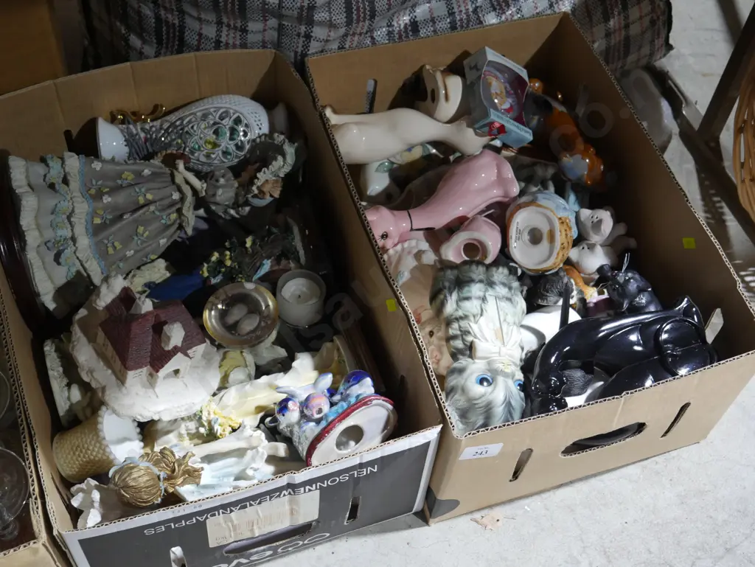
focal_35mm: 46
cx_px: 378
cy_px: 284
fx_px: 1004
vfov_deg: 31.5
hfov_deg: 41.2
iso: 1000
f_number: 5.1
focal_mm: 23
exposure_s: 1/60
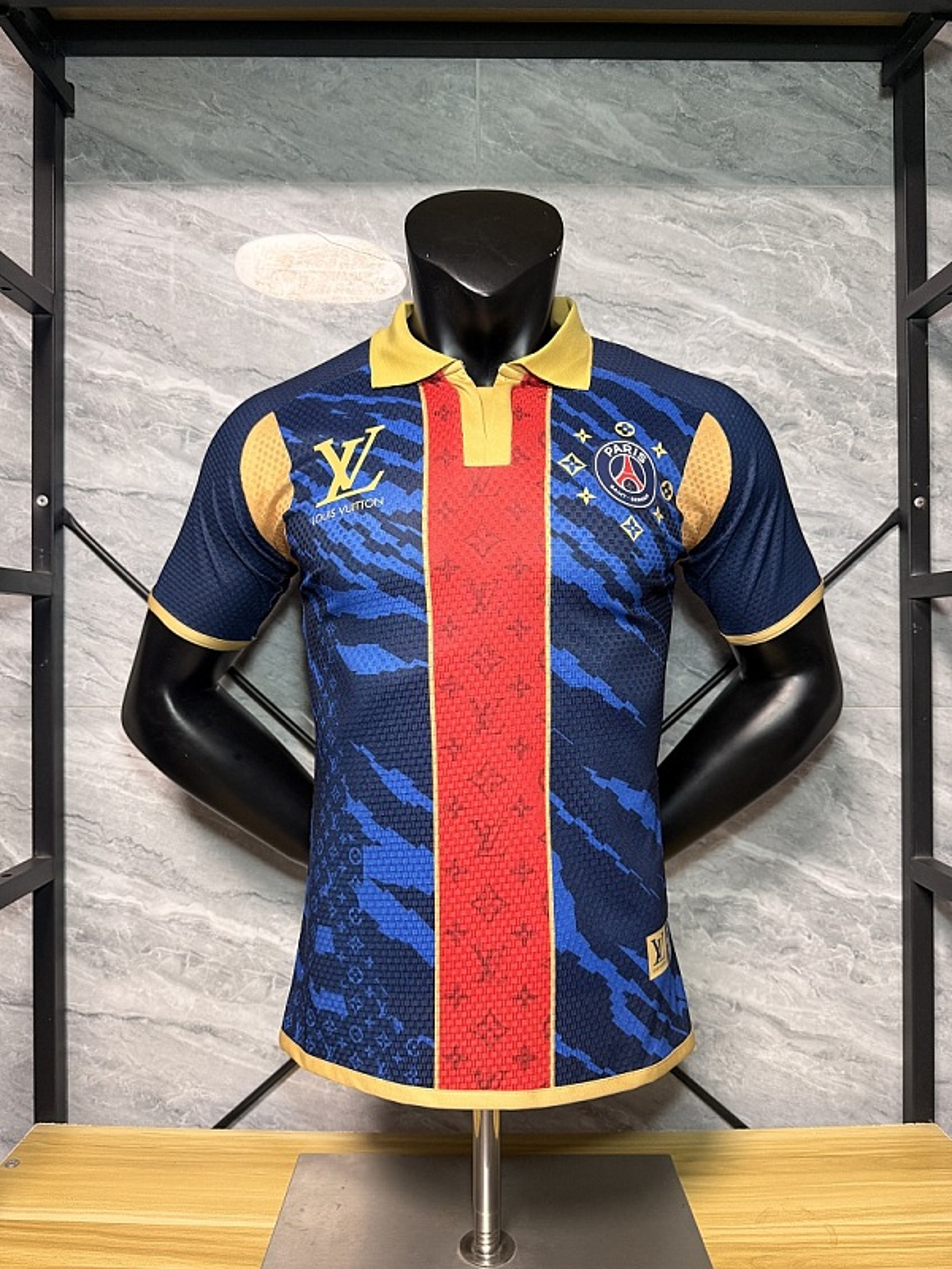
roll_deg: -0.2
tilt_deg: +0.8
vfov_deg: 71.6
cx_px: 476
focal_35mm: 24
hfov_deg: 56.8
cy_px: 634
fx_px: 880
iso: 200
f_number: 1.78
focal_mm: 6.76
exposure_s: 1/50
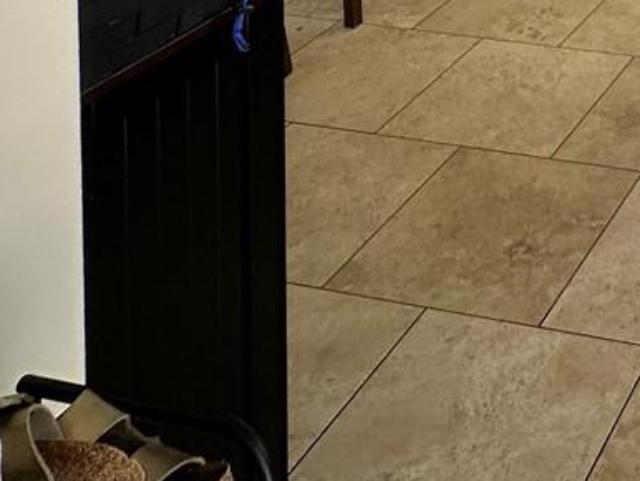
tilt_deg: +0.2
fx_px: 1073
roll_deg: -0.9
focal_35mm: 58
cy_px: -481
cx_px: 884
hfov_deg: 26.7
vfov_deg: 17.7
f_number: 2.2
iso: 40
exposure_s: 1/110
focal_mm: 2.22
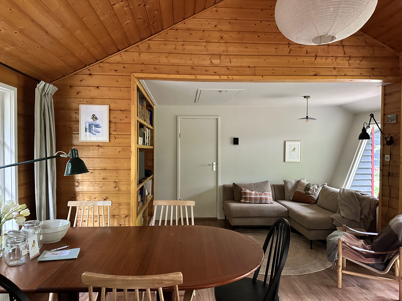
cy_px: 150
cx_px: 201
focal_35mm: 24
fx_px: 279
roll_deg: +0.2
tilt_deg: -0.6
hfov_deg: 71.6
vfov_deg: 56.8
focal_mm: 6.86
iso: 1000
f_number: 1.78
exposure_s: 1/44
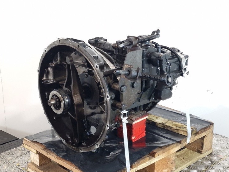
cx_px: 119
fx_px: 165
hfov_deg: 69.4
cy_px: 88
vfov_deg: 54.9
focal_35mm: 25
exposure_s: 1/50
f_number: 1.8
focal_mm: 6.4
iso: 125
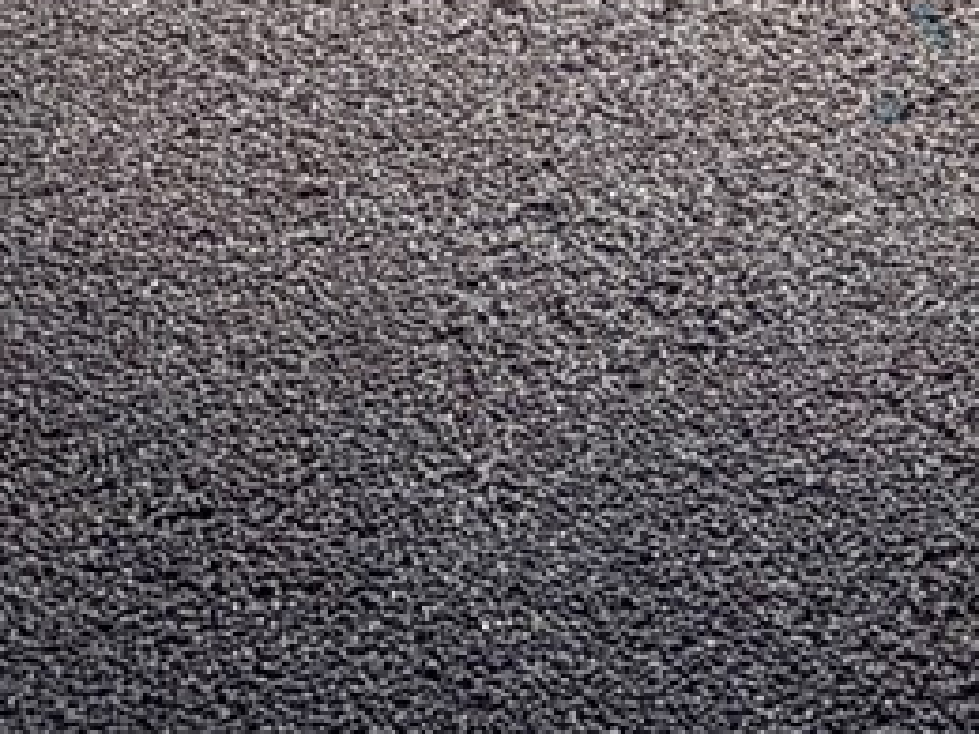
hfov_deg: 22.4
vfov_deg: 11.3
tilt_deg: -9.9
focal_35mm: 86
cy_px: -1412
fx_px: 2432
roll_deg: +0.9
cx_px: 825
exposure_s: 1/644
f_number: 2.2
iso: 40
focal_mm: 2.22
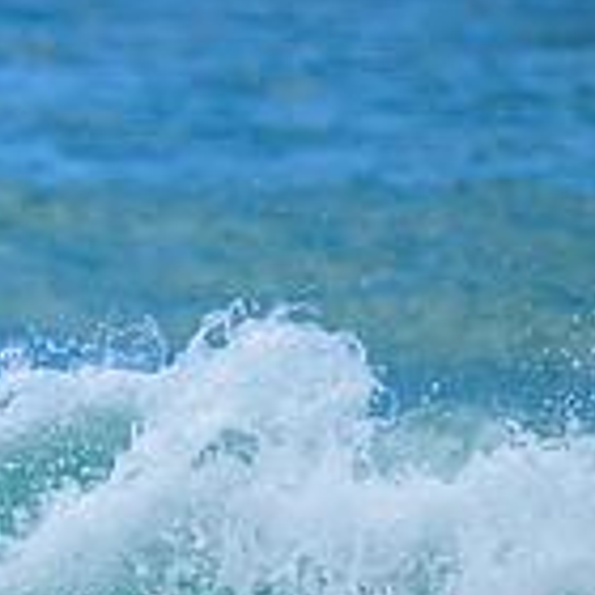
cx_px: -616
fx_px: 38271
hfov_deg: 0.9
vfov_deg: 0.9
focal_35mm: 1968
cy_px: 797
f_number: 8
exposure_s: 1/2000
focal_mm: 560
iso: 500
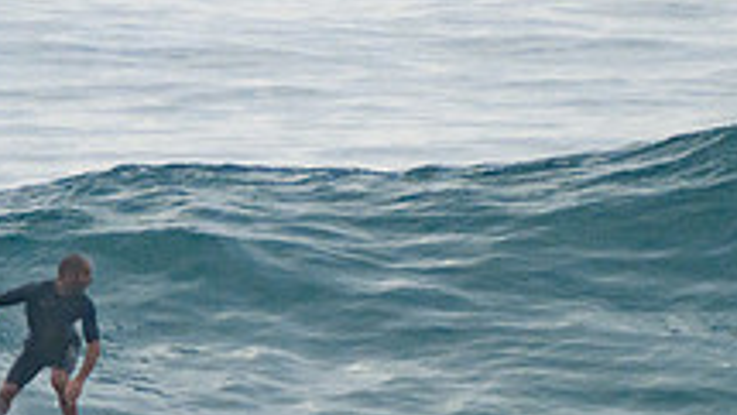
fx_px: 28770
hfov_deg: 1.5
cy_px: 272
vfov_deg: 0.8
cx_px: 393
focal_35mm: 1472
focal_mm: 380
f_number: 5.6
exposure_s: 1/1250
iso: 500
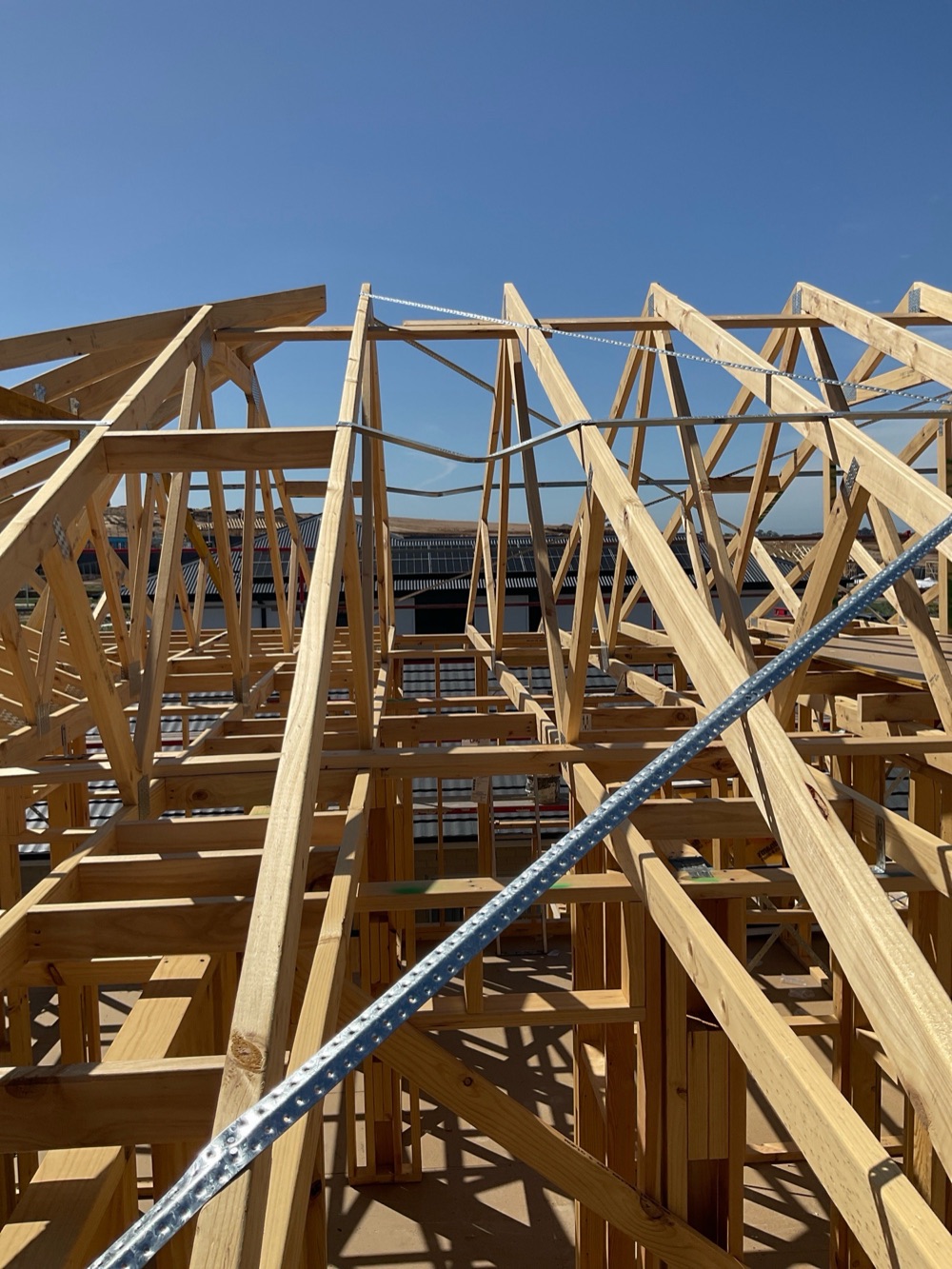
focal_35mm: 29
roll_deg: +1.4
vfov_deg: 61.7
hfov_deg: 48.2
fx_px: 1063
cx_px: 476
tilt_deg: -3.3
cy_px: 634
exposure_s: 1/3788
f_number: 1.8
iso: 16
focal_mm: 3
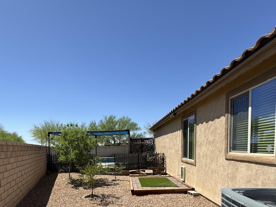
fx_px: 175
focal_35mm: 22
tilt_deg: -3.4
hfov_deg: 75.1
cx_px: 104
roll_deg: +1.3
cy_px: 159
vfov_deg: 57.5
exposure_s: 1/1832
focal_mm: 2.22
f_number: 2.2
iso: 50
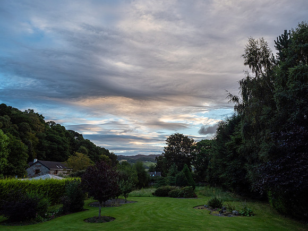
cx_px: 154
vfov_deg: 56.8
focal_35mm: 24
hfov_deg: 71.6
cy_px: 116
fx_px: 214
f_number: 7.1
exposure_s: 1/60
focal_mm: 12
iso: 200
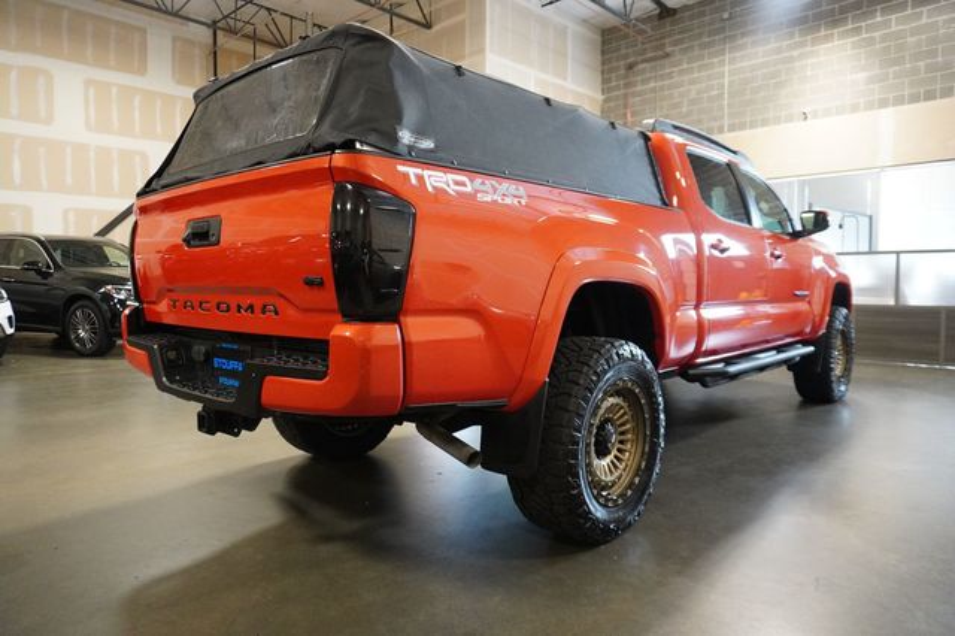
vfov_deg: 53.1
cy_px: 318
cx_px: 478
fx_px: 636
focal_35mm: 24
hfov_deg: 73.8
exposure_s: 1/160
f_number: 3.5
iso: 4000
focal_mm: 16
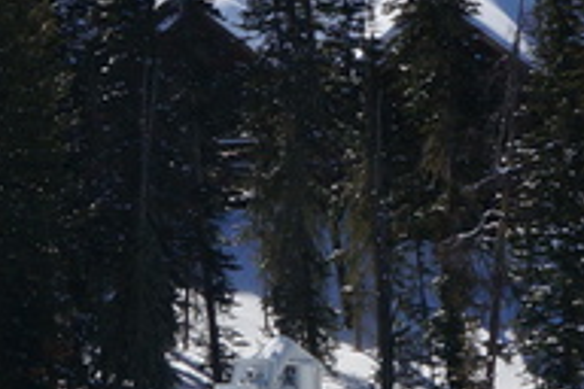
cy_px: 68
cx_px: 173
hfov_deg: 5.9
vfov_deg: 4.0
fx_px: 5618
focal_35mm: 346
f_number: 16
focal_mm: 34.7
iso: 100
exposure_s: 1/125
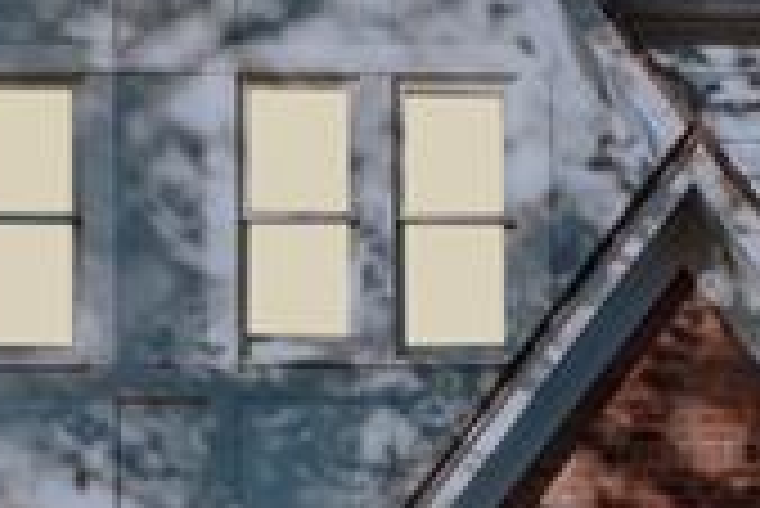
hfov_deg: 18.6
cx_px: 144
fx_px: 2303
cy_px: 935
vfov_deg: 11.6
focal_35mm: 109
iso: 400
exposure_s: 1/60
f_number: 8
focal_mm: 18
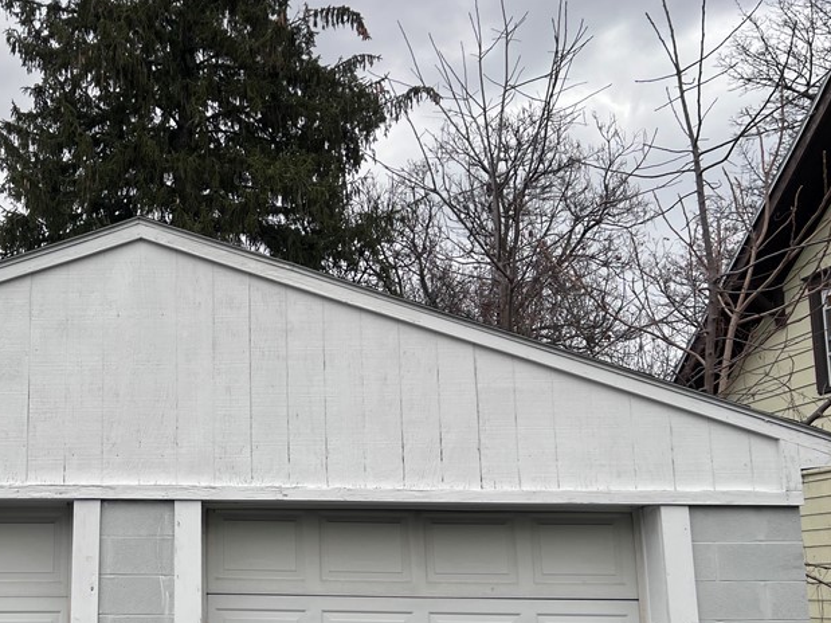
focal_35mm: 43
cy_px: 405
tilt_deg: +10.9
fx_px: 1032
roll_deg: +0.1
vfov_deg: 33.3
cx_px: 157
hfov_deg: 41.8
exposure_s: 1/152
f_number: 1.5
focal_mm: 5.7
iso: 40
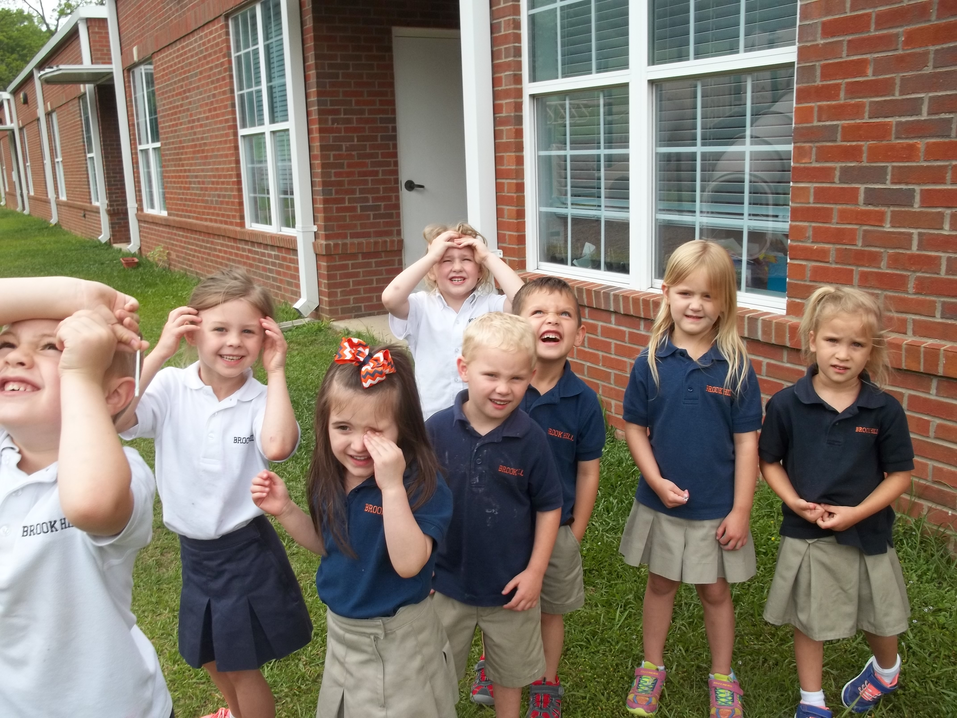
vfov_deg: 42.9
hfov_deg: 55.4
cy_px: 359
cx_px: 478
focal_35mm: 33
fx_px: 912
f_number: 3.3
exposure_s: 1/200
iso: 64
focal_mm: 5.9
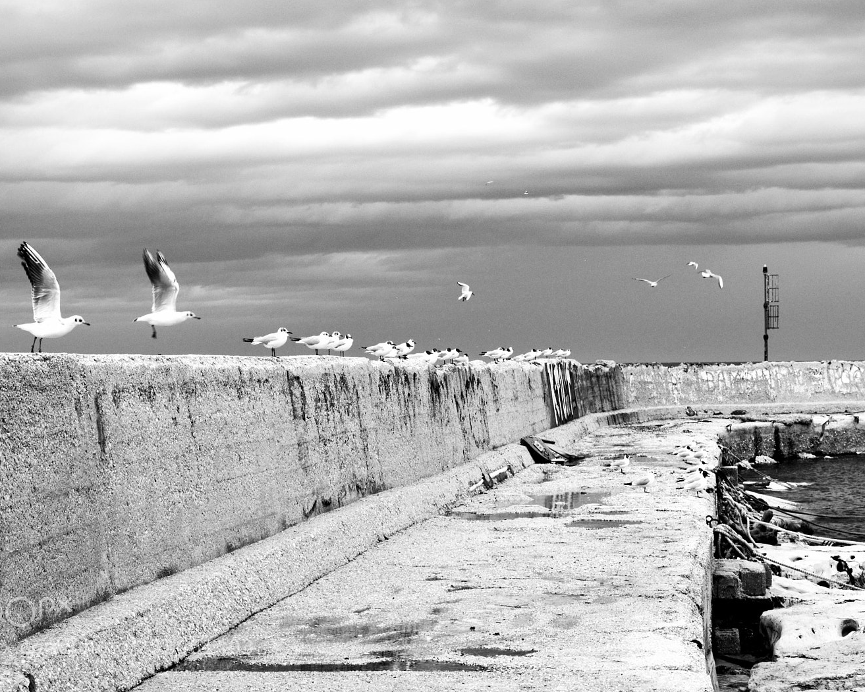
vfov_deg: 21.3
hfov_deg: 26.4
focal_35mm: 72
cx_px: 435
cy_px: 348
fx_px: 1843
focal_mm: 42
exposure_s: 1/125
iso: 400
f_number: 9
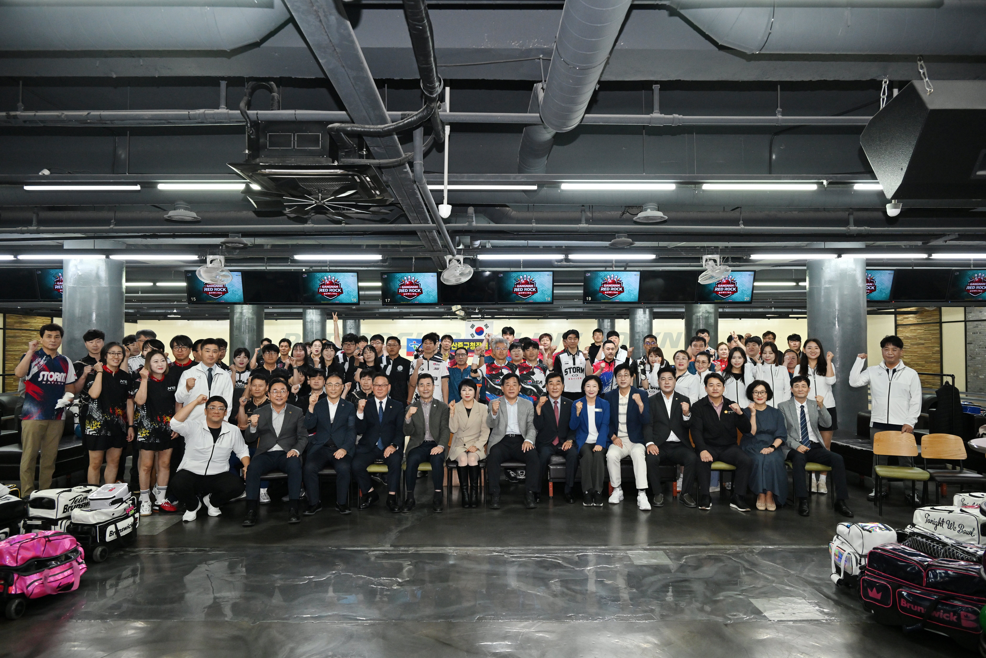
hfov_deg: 73.7
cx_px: 493
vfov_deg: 53.1
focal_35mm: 24
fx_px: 657
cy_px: 329
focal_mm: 24
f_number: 4
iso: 1600
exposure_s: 1/250
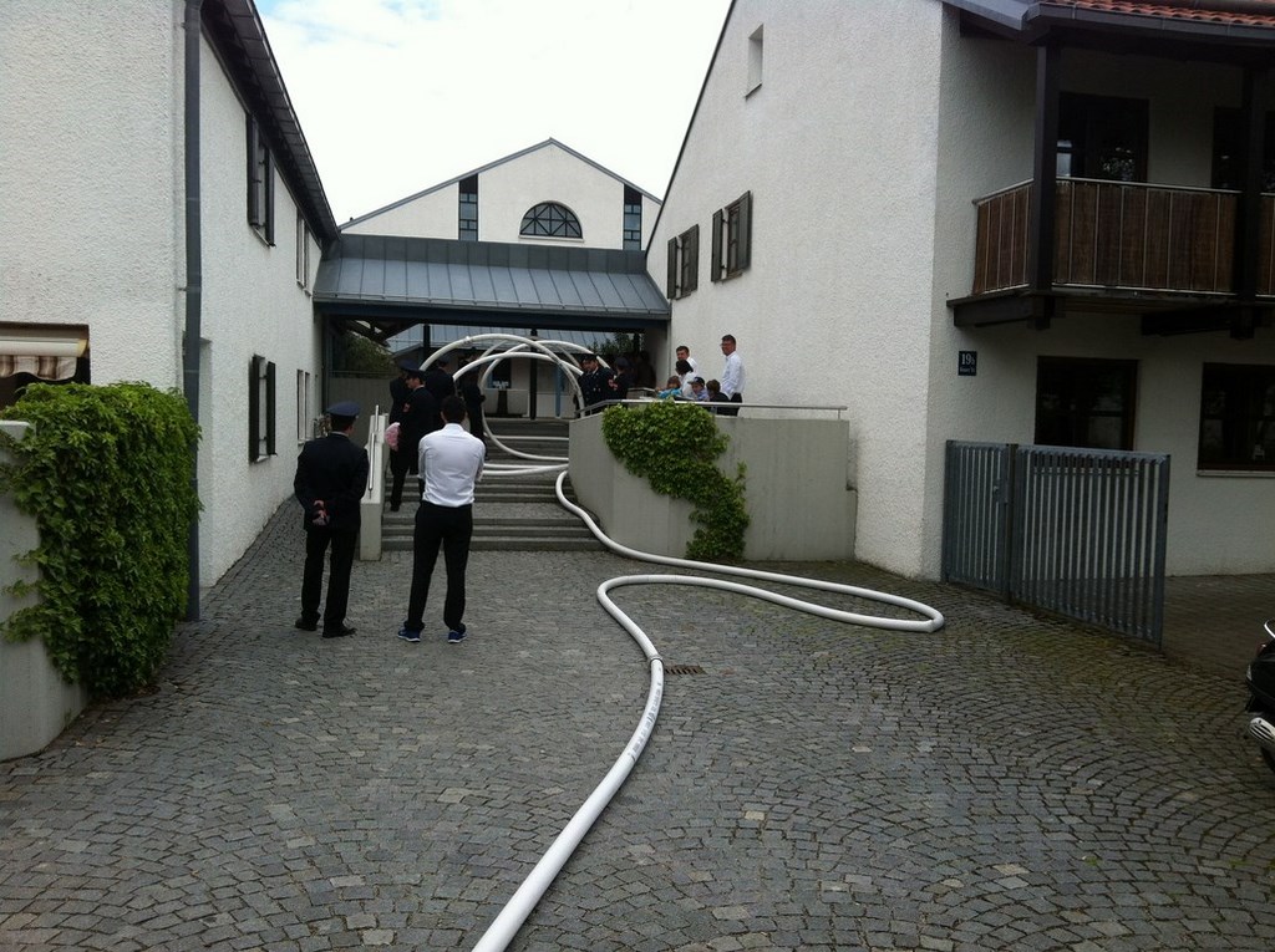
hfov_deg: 52.7
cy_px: 476
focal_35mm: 35
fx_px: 1287
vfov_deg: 40.6
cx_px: 638
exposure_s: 1/616
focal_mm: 3.85
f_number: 2.8
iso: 80
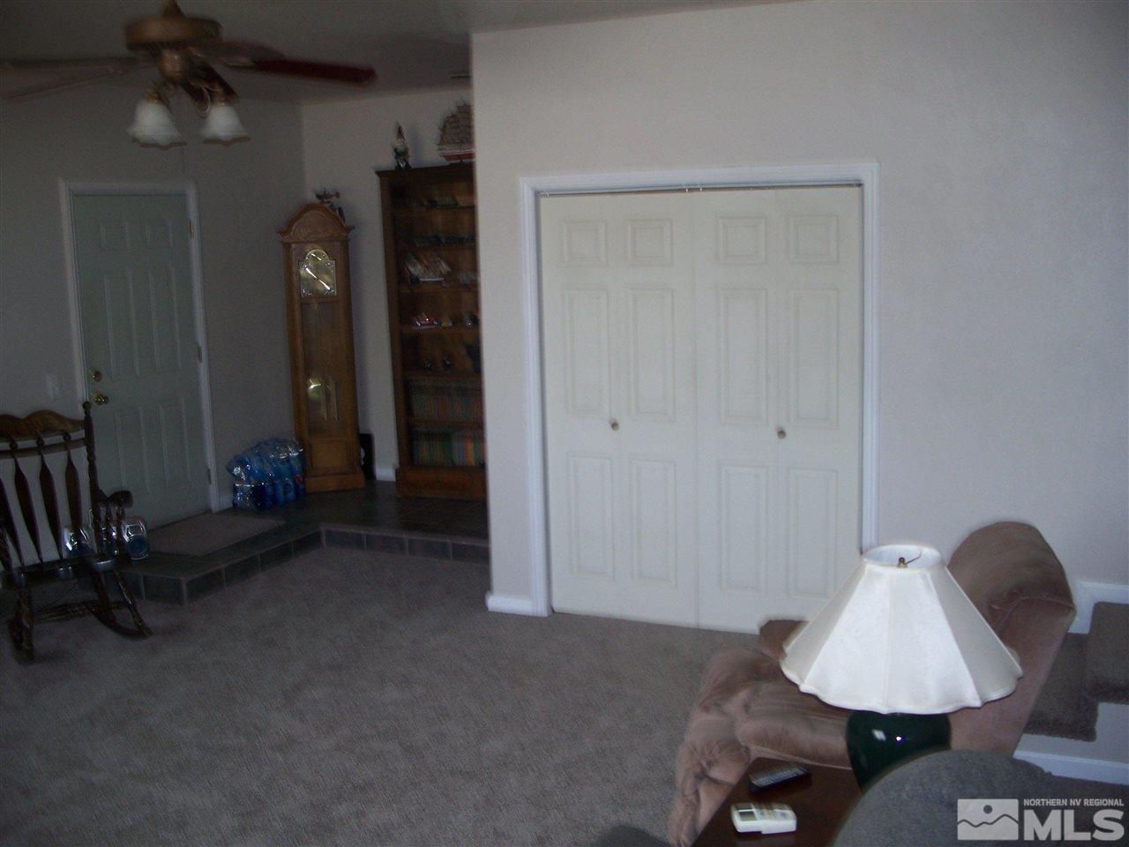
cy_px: 424
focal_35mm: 37
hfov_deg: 50.1
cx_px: 564
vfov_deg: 38.7
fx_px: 1207
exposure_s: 1/60
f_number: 2.8
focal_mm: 7.8
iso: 125
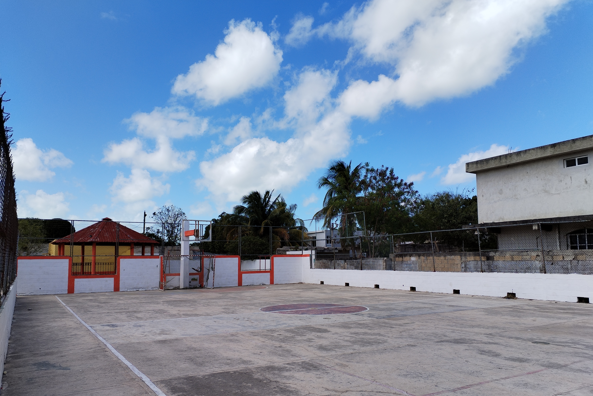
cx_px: 300
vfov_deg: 42.2
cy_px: 224
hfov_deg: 60.3
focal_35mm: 31
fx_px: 511
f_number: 1.8
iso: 100
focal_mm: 4.75
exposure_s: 1/1910
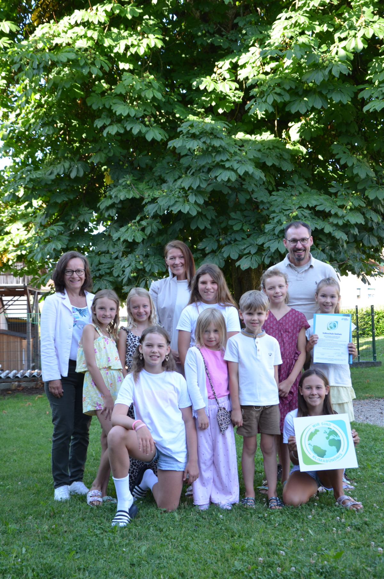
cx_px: 192
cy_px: 290
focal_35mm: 42
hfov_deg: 31.8
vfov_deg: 46.5
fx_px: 675
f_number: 5.6
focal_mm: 28
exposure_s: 1/125
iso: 400
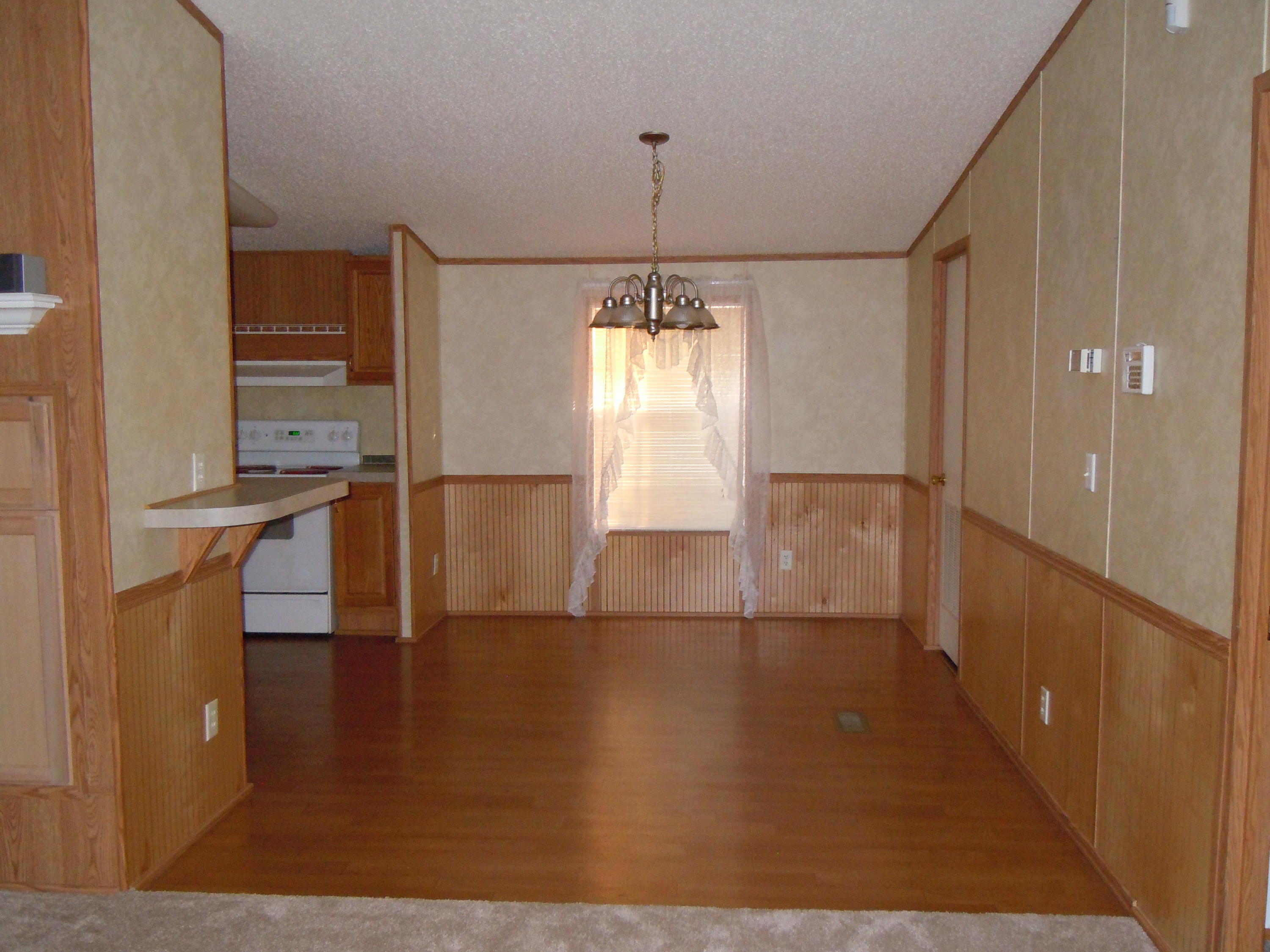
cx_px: 635
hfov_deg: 60.0
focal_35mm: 30
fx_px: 1101
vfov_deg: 46.8
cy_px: 476
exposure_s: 1/30
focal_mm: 5.4
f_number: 3.5
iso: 640
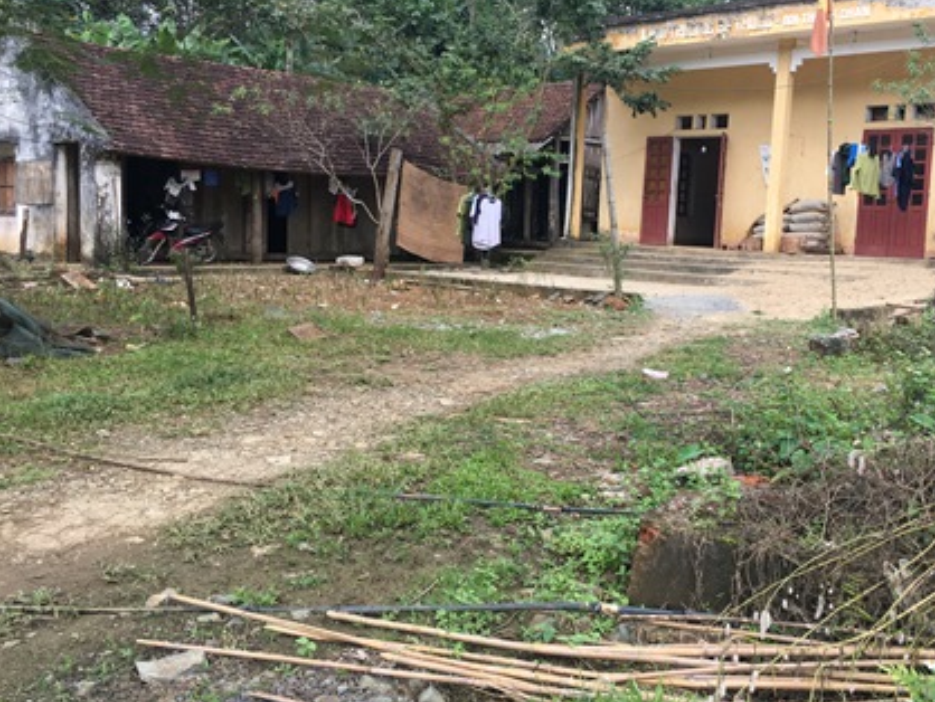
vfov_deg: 38.7
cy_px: 315
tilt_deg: -4.5
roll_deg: -3.4
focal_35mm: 37
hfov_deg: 50.0
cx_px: 522
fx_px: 1000
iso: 25
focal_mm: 4.15
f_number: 2.2
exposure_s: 1/218
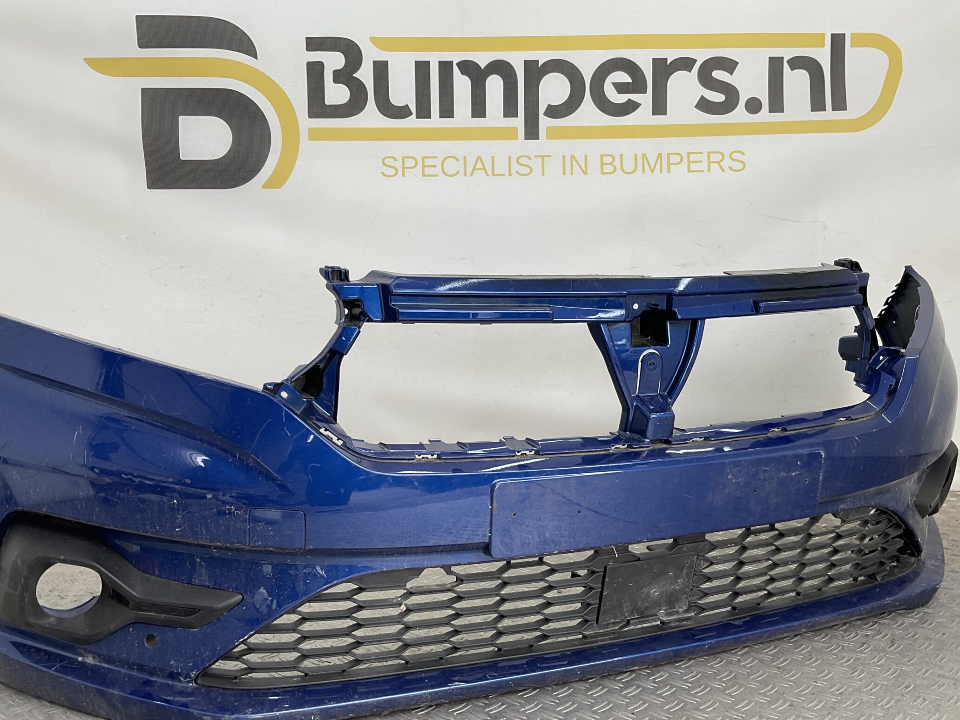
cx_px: 476
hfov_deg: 51.3
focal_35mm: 36
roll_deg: +0.1
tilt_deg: -9.8
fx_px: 998
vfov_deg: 39.6
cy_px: 396
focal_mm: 3
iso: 16
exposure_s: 1/143
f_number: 1.8
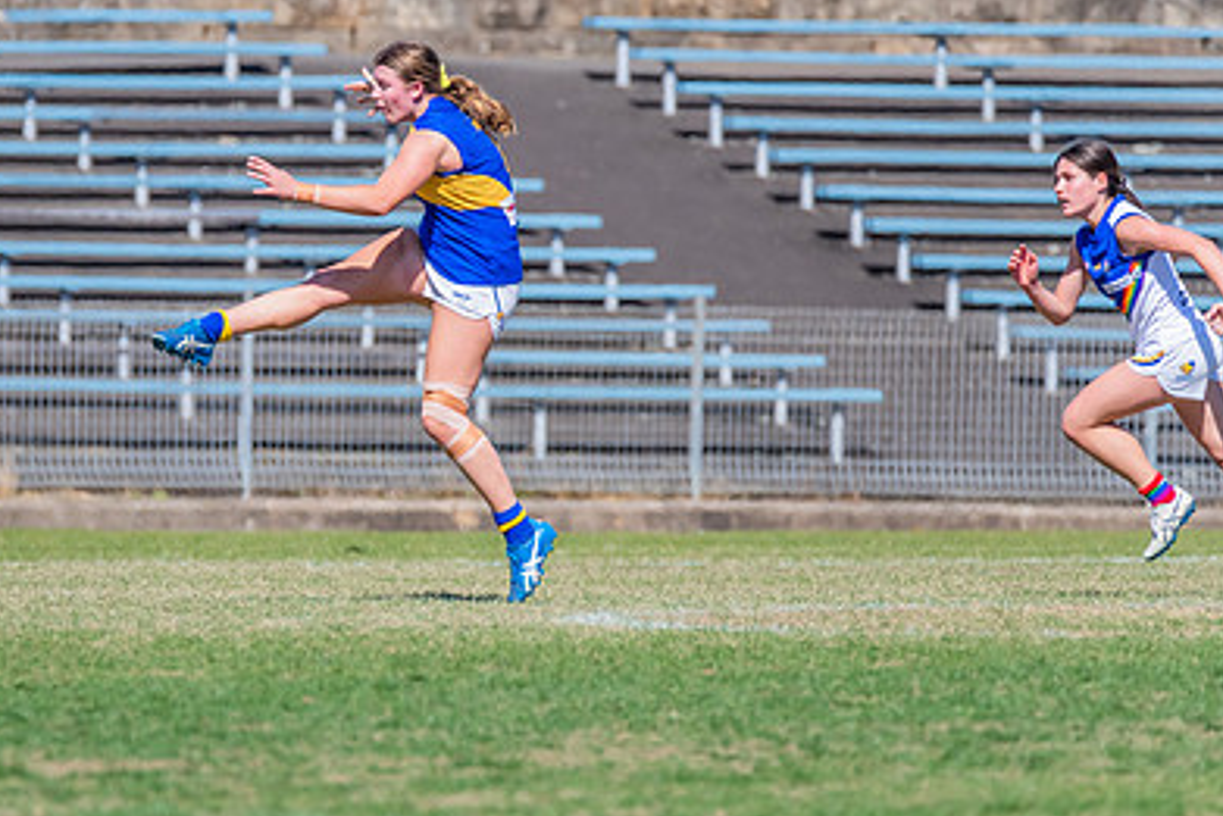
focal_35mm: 897
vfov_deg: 1.5
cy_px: 295
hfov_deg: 2.3
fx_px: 30483
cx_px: 335
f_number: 9
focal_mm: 600
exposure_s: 1/1600
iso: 800
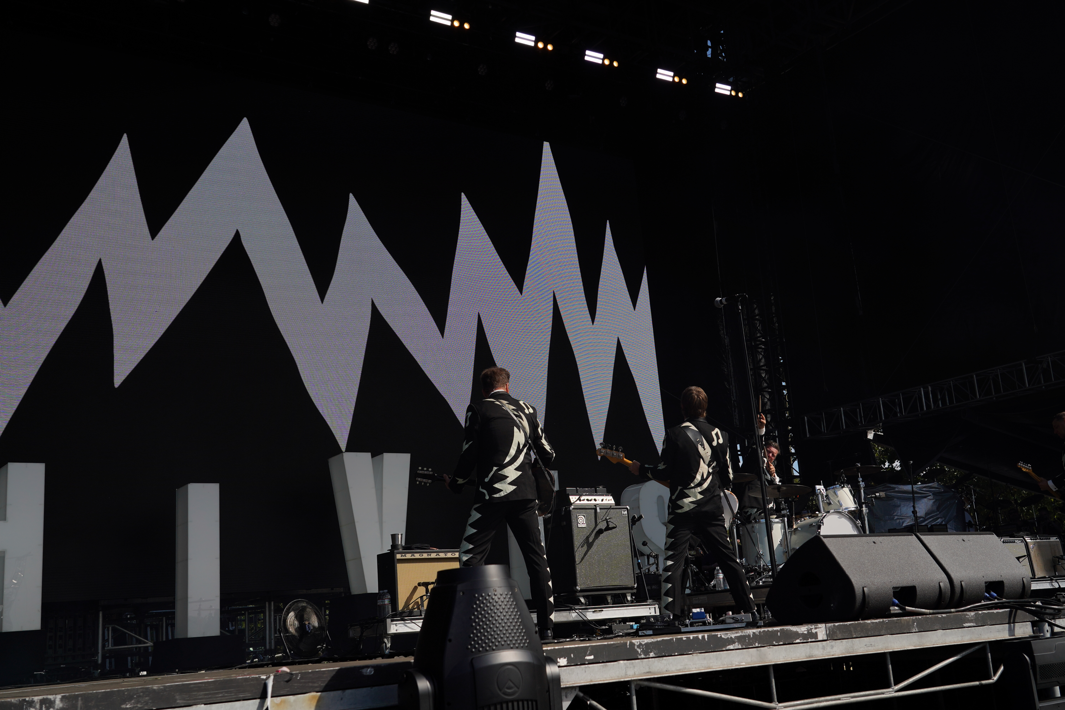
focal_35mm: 37
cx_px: 532
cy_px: 355
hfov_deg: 51.9
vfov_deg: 35.9
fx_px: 1094
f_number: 8
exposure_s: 1/800
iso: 100
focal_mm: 37
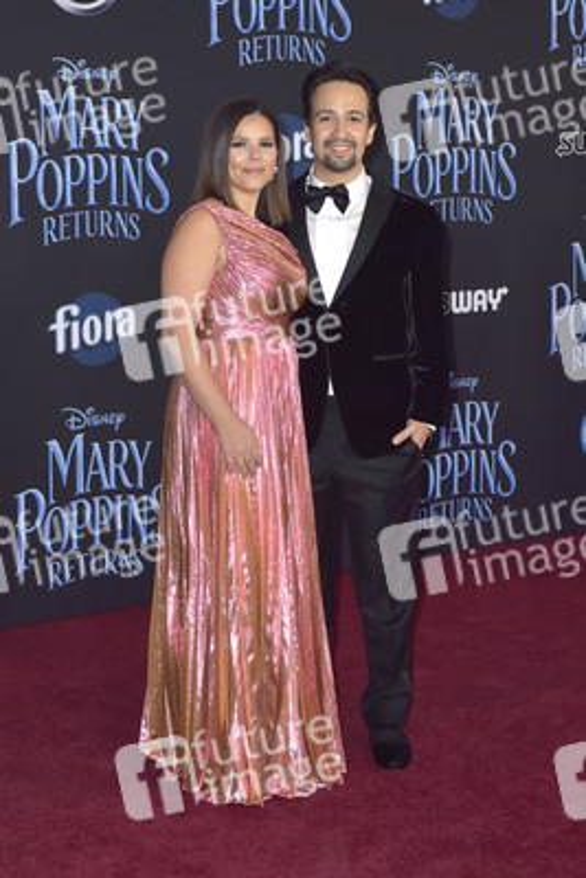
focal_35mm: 70
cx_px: 293
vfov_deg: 28.8
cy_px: 439
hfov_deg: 19.5
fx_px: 1708
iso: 400
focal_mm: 70
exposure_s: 1/250
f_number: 6.3
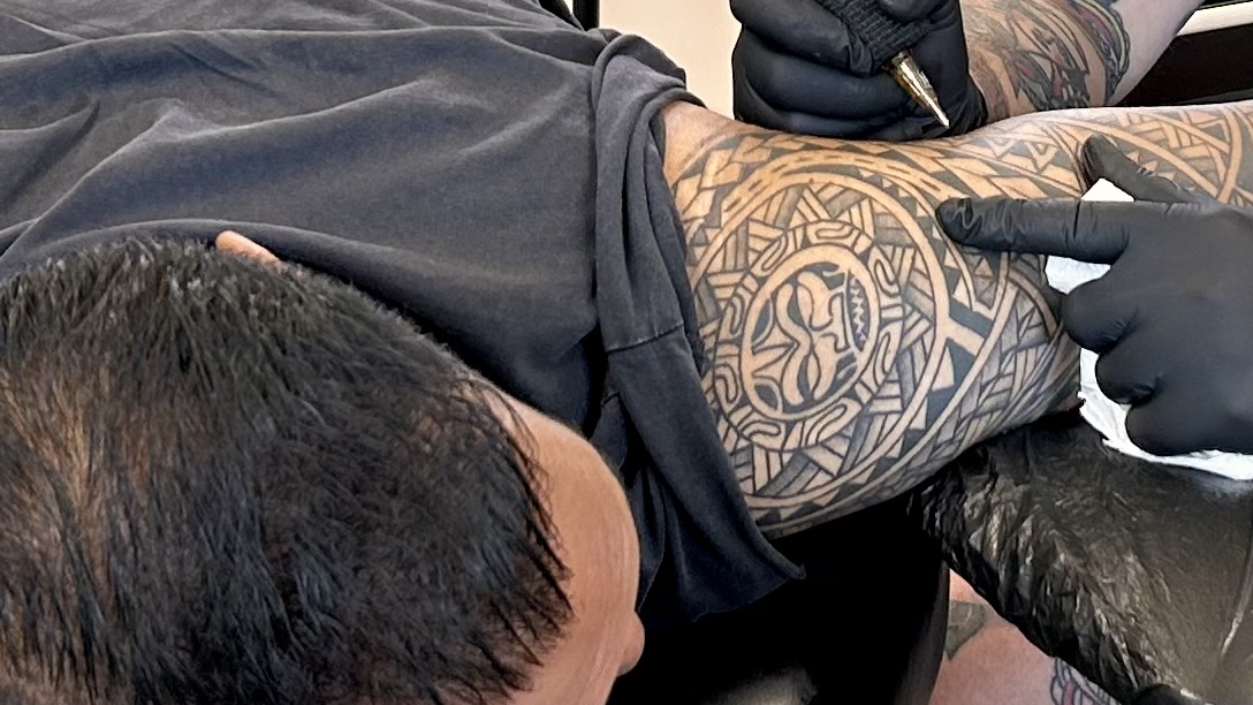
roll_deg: -0.6
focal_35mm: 105
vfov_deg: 11.4
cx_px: 875
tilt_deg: -15.6
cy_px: -60
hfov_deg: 20.3
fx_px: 3489
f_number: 1.5
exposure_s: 1/100
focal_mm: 5.7
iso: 50
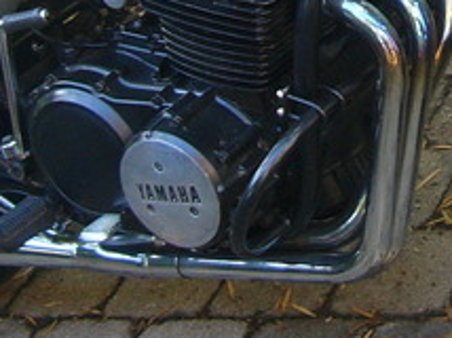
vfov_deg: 11.0
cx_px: 336
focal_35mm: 131
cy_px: -101
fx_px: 1709
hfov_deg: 15.0
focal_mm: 5.8
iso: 100
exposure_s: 1/40
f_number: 2.8
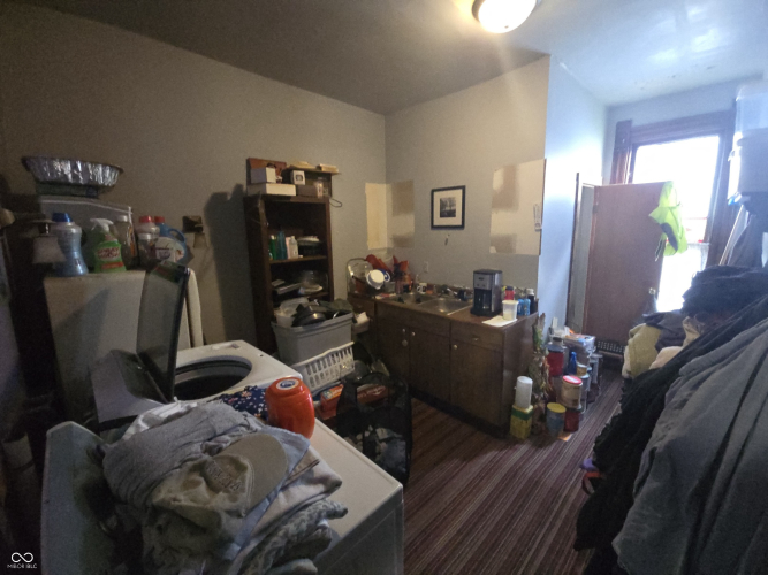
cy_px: 288
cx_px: 384
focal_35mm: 13
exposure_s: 1/24
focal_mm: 2.2
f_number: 2.2
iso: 1250
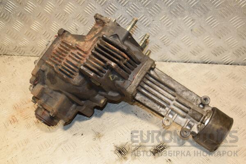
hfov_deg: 46.4
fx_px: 287
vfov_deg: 31.9
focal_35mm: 42
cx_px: 123
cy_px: 82
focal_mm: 28
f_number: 5
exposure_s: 1/160
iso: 800
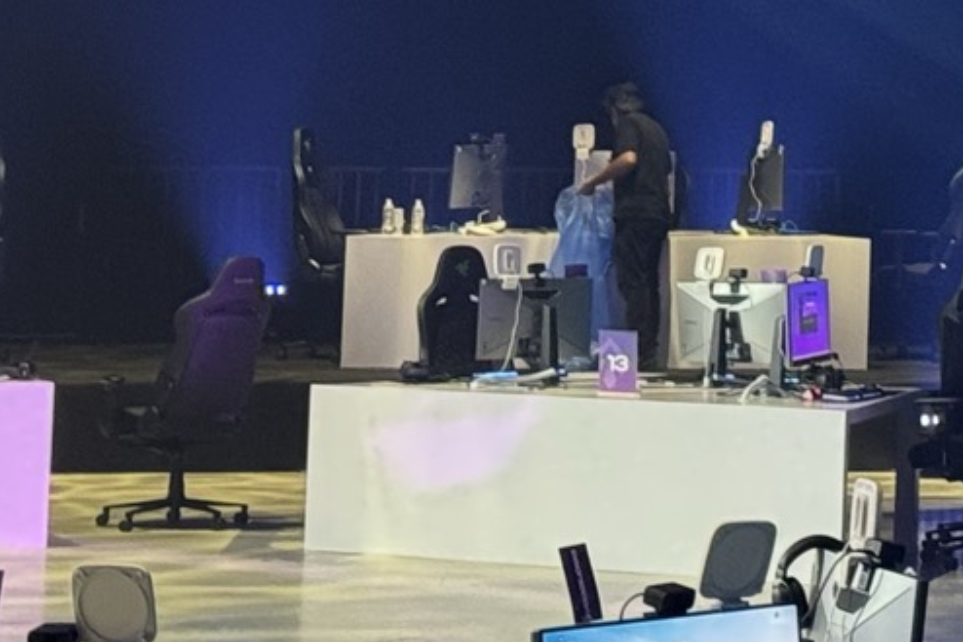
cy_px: -431
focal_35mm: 182
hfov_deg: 11.0
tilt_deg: +4.7
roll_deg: -0.9
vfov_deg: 7.4
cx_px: 1312
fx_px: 4867
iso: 500
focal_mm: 6.76
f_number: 1.78
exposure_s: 1/40
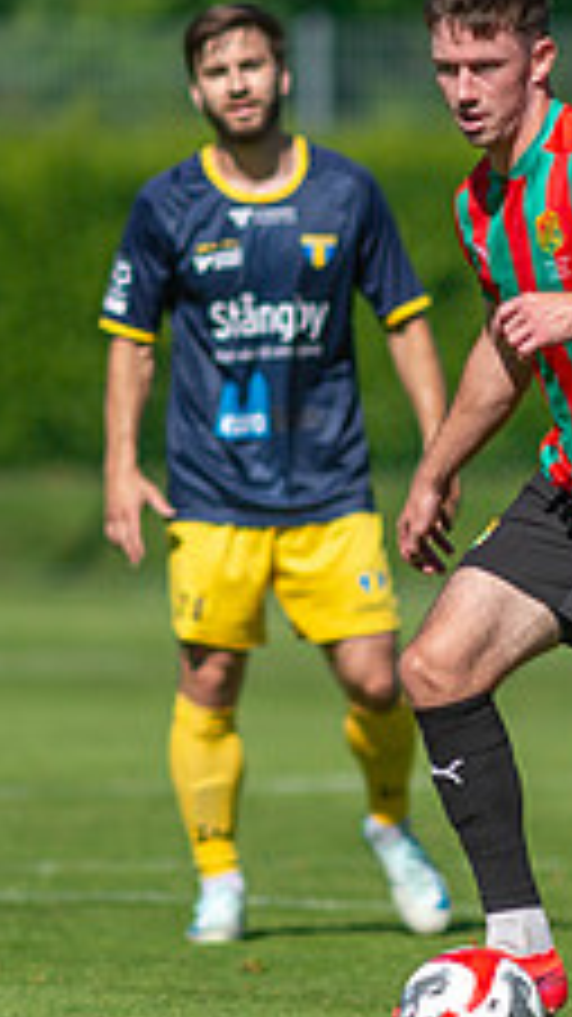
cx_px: 508
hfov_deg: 1.1
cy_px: 426
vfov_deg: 2.0
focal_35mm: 1071
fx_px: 28900
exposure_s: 1/1600
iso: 100
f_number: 3.2
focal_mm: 300
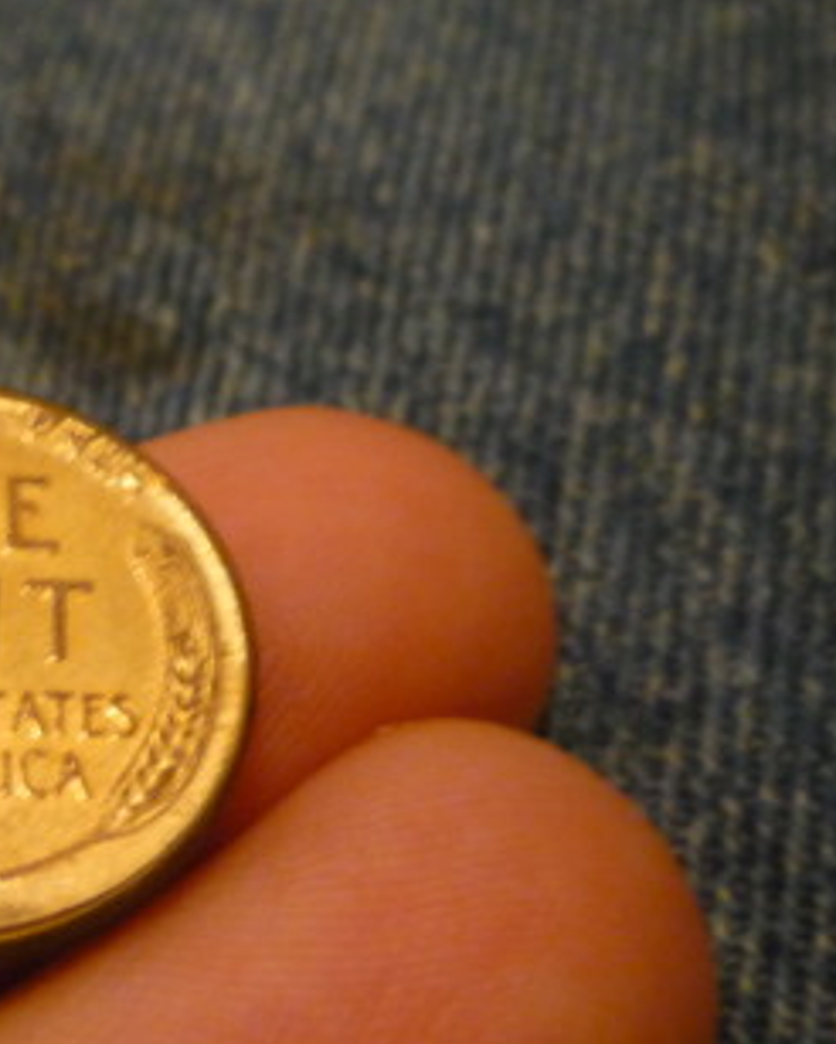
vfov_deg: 30.9
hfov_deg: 23.5
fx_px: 1885
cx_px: -78
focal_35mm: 61
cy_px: 612
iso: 400
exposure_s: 1/6
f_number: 3.3
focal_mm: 5.2
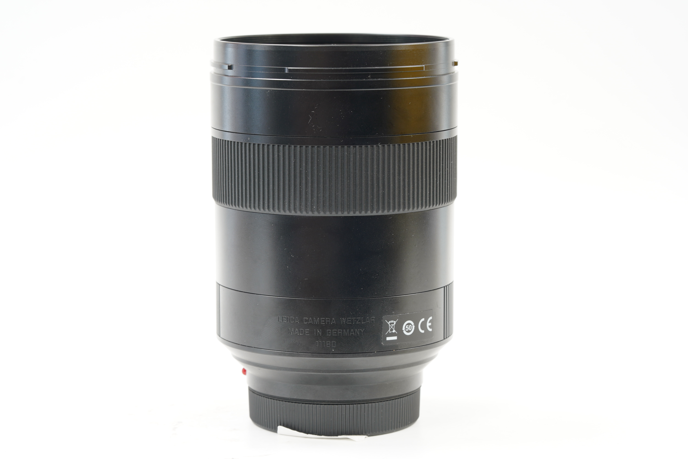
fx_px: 1720
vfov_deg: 15.2
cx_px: 344
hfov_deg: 22.6
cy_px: 230
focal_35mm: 90
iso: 200
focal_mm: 90
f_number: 11
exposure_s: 1/1.25
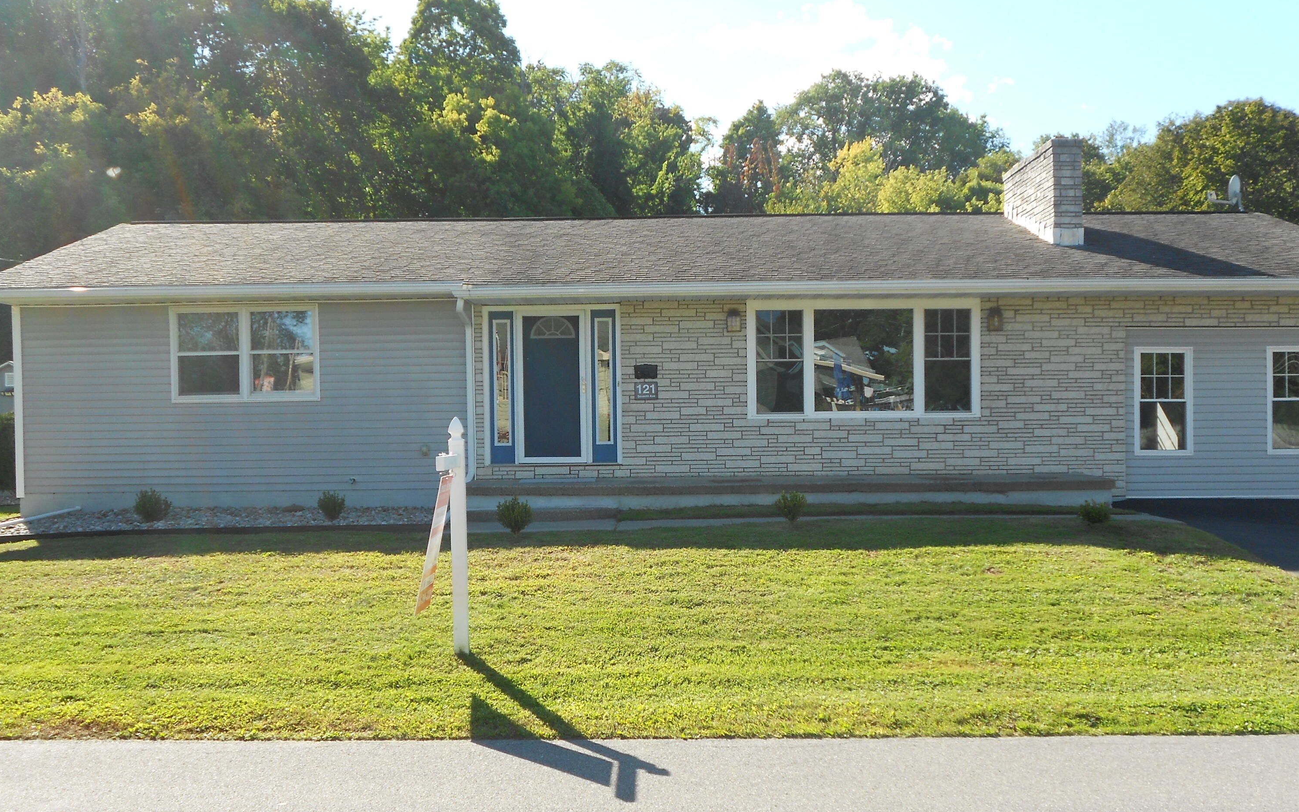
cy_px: 476
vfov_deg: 37.2
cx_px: 648
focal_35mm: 34
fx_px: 1204
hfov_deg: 56.7
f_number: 3.6
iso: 80
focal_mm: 5.8
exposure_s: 1/320
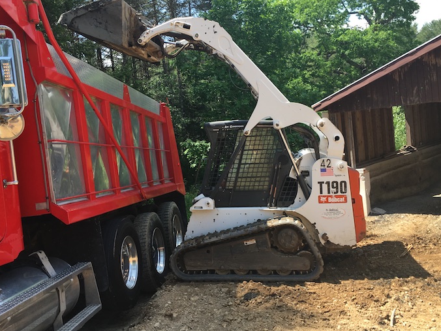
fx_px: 433
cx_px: 216
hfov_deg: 54.0
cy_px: 166
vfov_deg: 41.8
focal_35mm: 34
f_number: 2.2
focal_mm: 4.15
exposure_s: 1/373
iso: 25
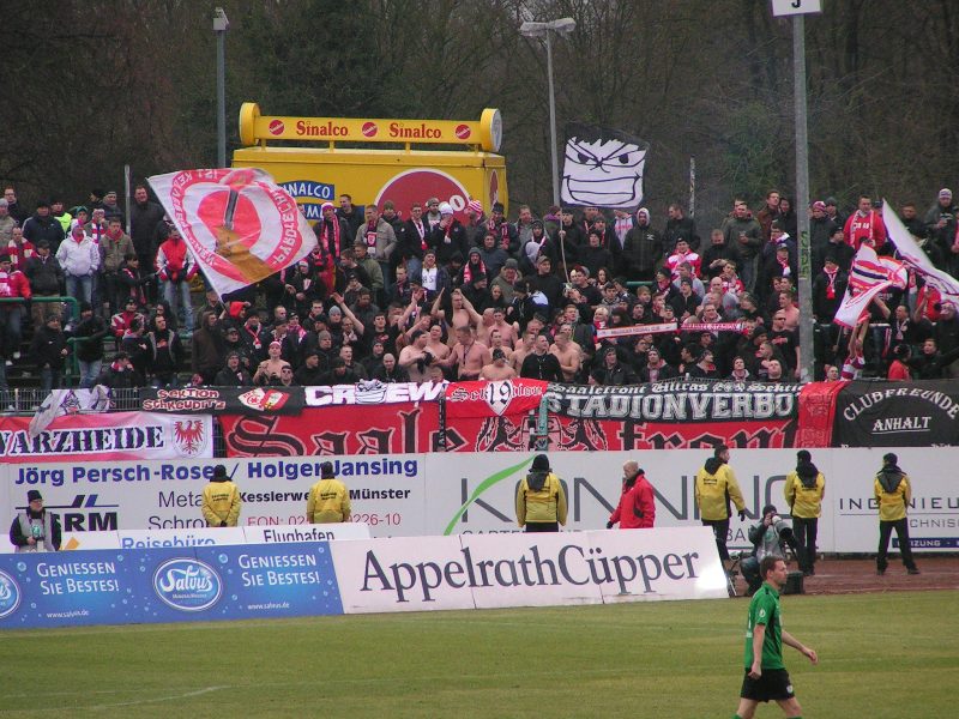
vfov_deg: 3.9
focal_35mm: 380
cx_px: 480
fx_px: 10528
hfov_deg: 5.2
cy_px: 360
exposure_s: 1/400
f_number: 3.5
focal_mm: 58
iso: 160
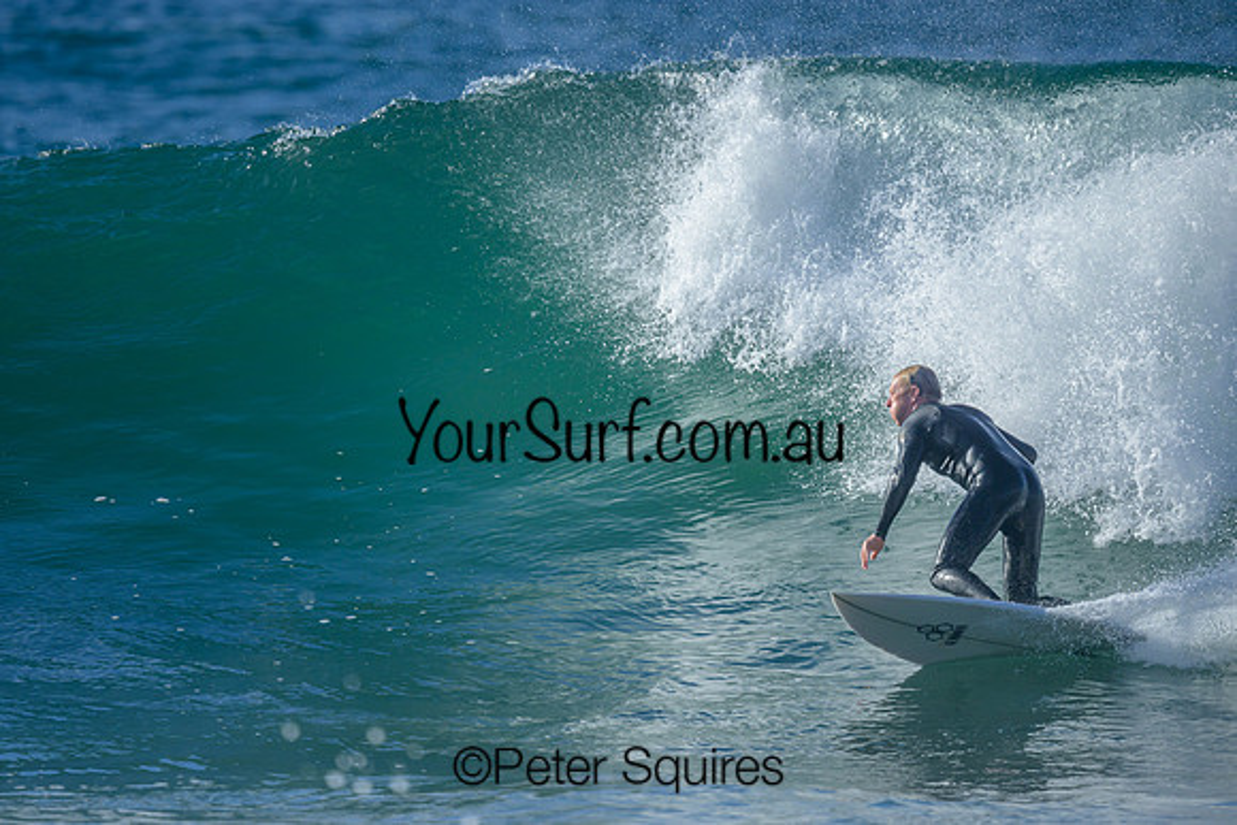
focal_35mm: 873
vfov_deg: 1.6
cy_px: 427
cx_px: 562
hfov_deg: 2.4
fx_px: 30003
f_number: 6.3
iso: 280
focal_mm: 800
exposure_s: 1/2000
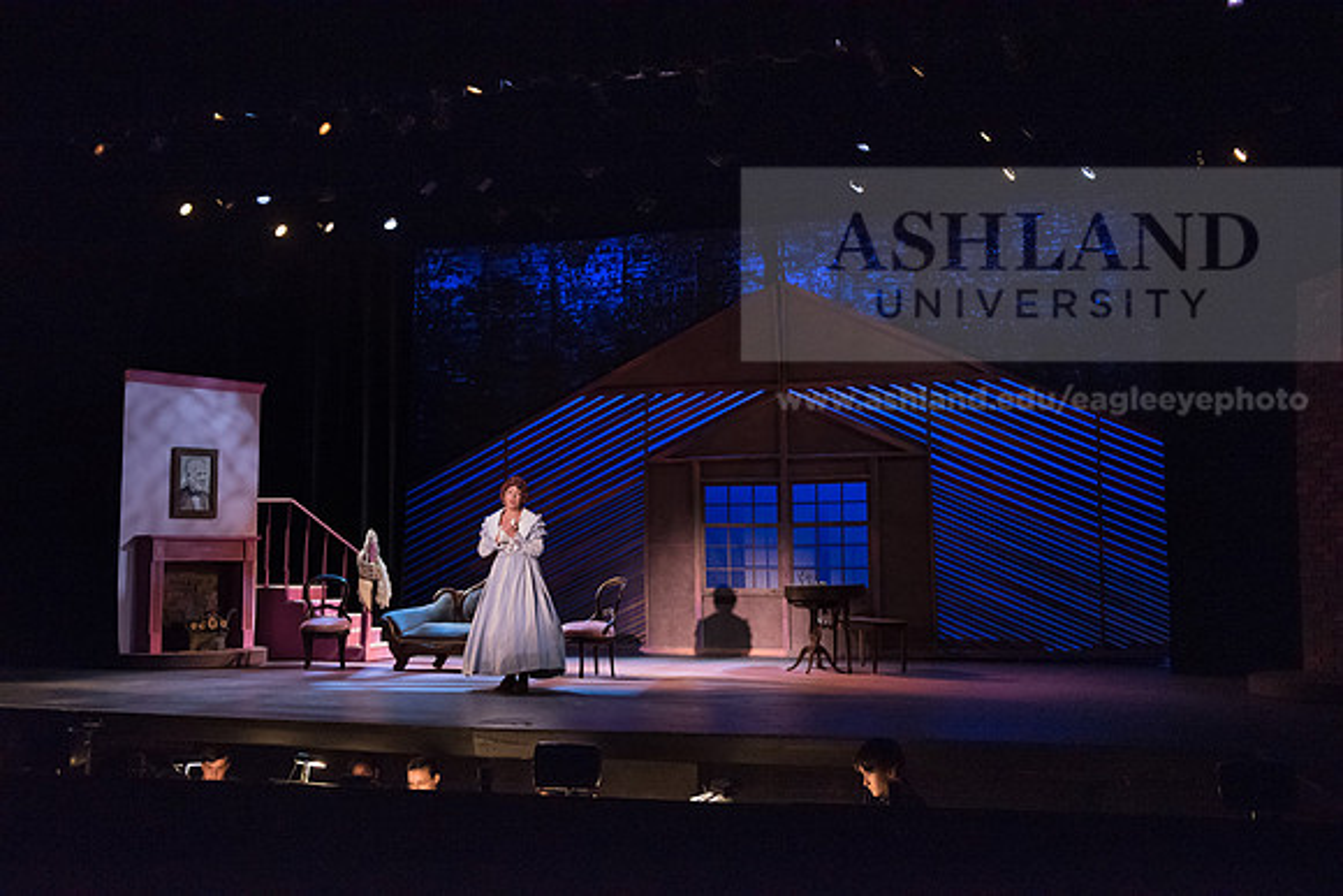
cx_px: 672
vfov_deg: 33.4
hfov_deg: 48.4
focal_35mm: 40
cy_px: 448
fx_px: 1493
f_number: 2.8
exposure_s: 1/250
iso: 4000
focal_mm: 40
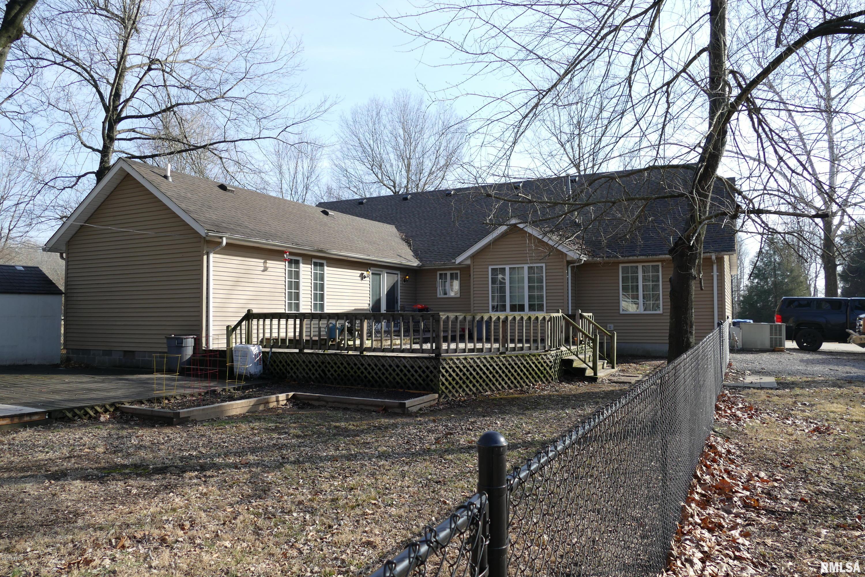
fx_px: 601
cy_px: 288
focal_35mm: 25
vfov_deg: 51.3
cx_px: 432
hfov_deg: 71.5
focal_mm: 9.12
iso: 125
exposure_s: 1/640
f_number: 3.2
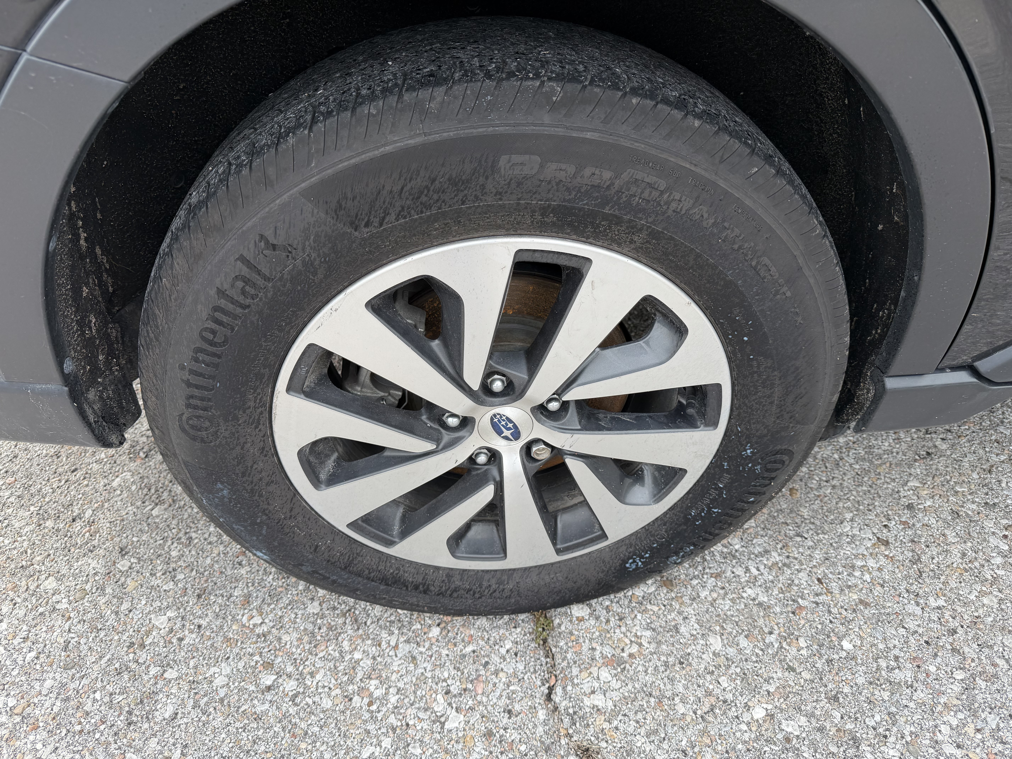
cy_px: 380
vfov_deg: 56.8
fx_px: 702
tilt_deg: -37.2
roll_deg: +1.4
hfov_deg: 71.6
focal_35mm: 24
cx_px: 506
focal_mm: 6.76
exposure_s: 1/438
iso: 80
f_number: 1.78
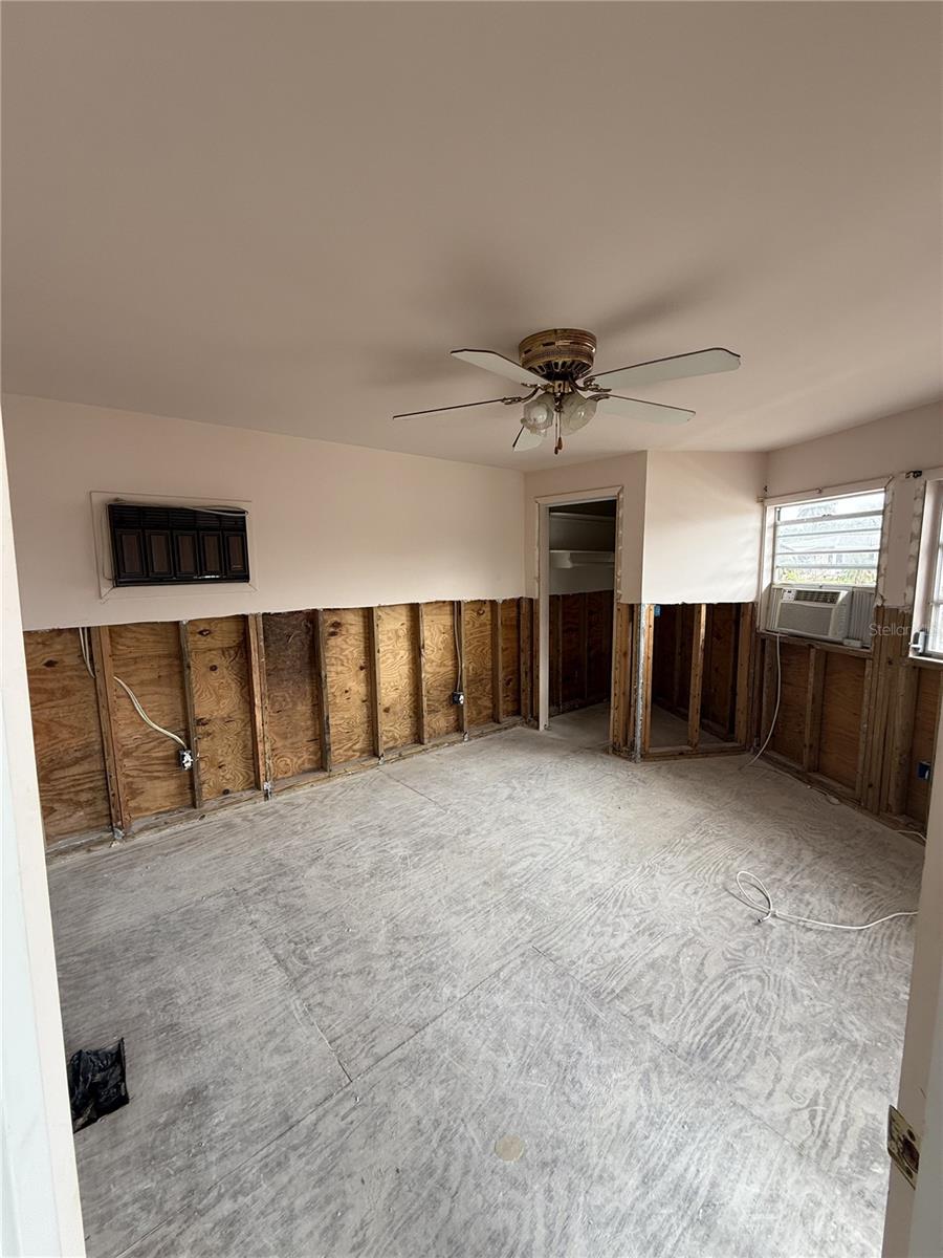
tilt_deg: -5.9
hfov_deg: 85.7
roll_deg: +0.9
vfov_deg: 102.1
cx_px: 472
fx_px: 509
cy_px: 629
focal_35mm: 14
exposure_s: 1/99
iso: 64
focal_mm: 2.22
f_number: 2.2
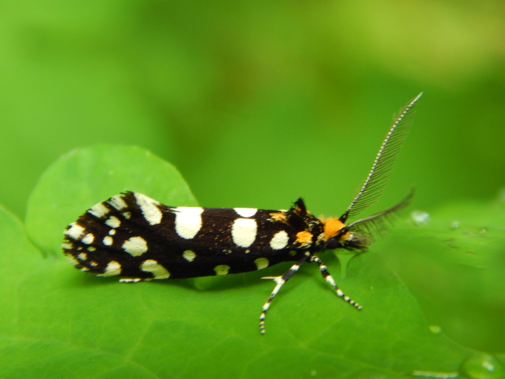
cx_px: 252
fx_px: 2656
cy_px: 190
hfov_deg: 10.9
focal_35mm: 182
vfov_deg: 8.2
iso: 280
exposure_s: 1/30
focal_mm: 32.8
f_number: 5.3
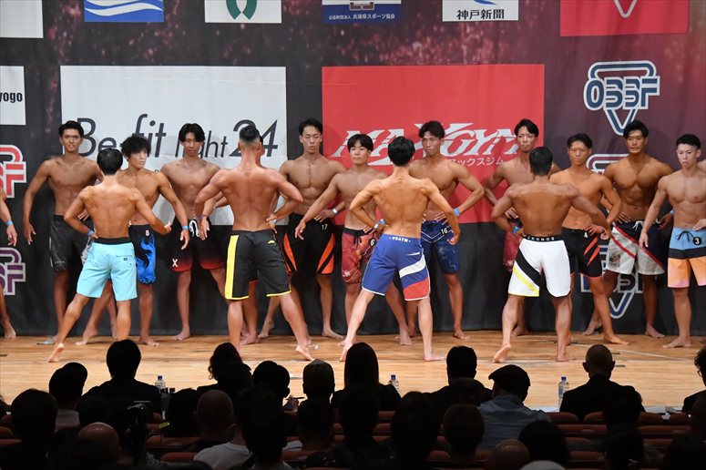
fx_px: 2940
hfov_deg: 13.7
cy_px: 235
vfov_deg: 9.1
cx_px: 353
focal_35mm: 150
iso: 10000
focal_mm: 100
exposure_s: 1/400
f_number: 5.6
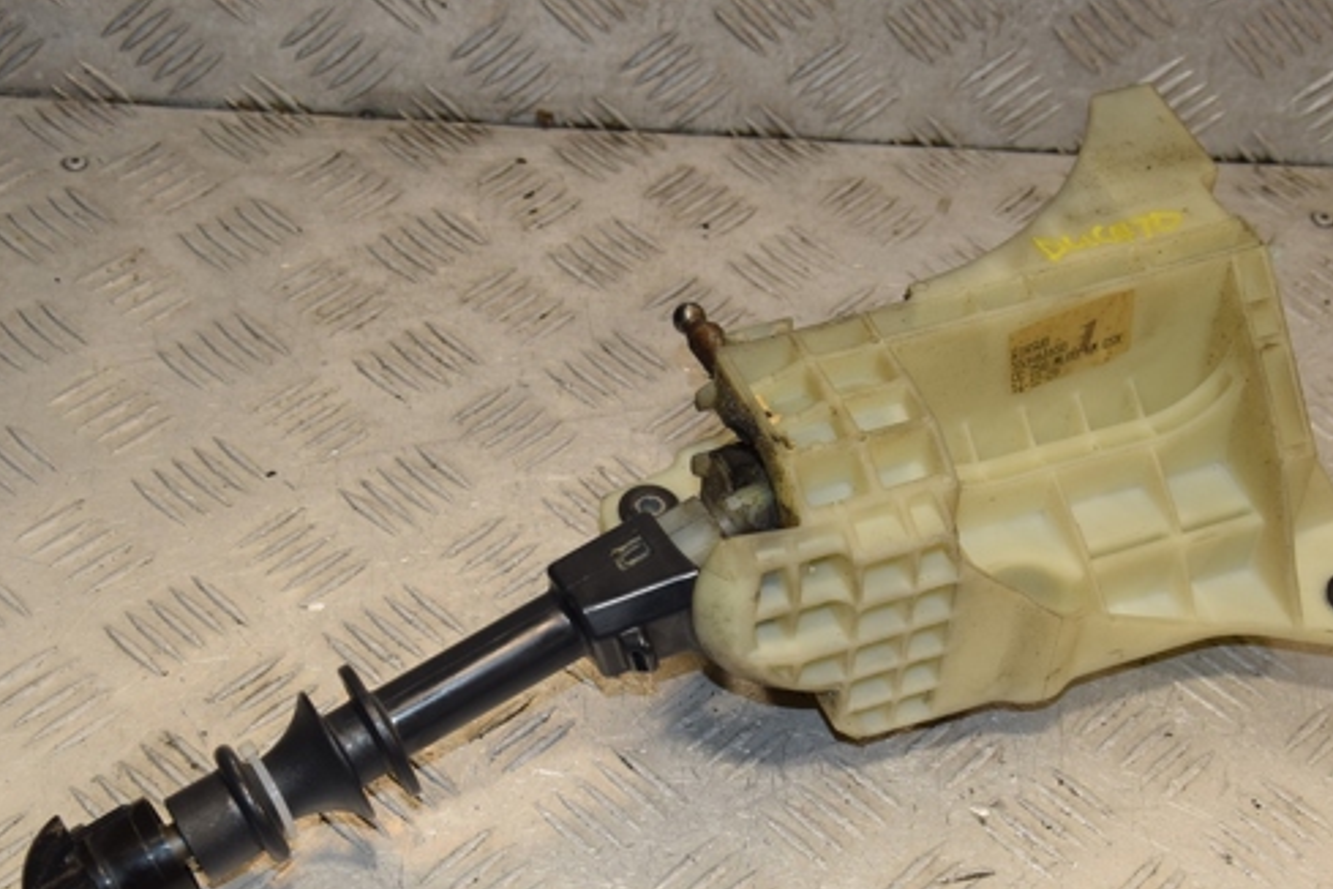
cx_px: 709
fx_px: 2542
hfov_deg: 29.4
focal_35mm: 69
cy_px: 540
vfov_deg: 19.8
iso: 800
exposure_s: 1/200
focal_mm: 35
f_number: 8
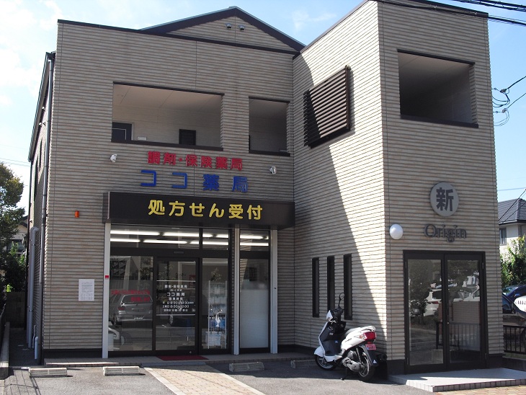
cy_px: 198
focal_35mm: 44
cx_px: 263
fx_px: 669
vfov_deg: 32.9
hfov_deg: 42.9
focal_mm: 7.7
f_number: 8.5
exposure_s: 1/80
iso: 100
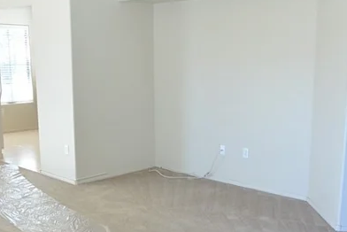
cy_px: 134
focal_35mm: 47
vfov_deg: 28.7
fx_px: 453
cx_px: 190
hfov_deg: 41.8
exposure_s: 1/80
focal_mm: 6.7
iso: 400
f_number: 3.5
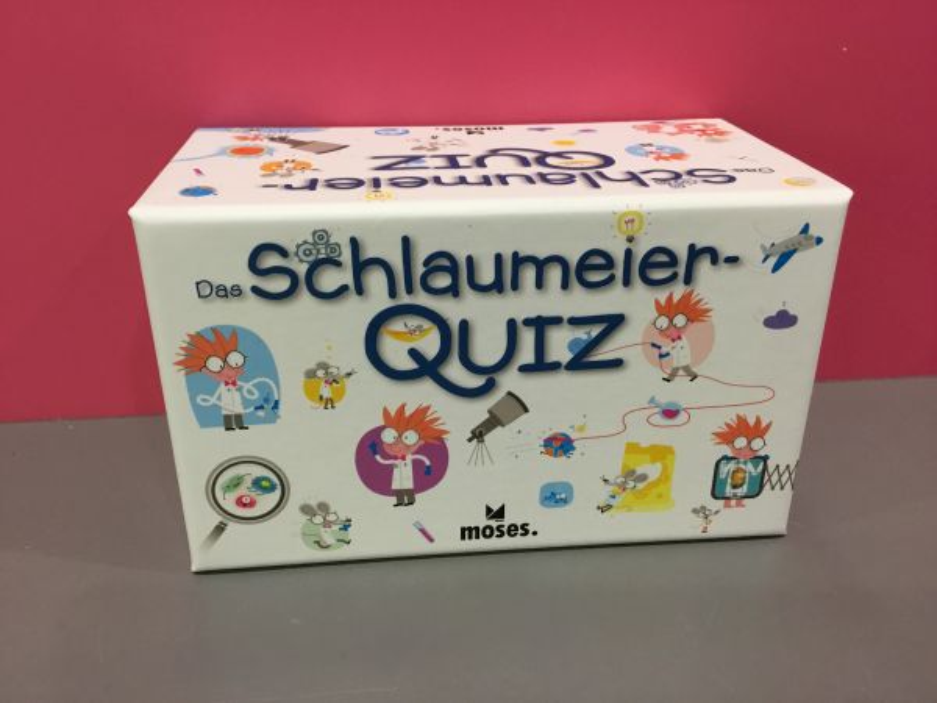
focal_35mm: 31
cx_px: 468
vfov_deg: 45.4
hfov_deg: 58.4
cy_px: 352
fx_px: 839
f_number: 2.4
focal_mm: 3.3
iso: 125
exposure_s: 1/33
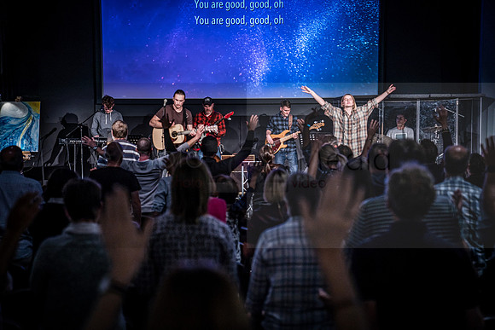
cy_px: 165
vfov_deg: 19.5
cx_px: 248
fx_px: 963
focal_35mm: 70
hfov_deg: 28.8
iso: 640
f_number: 2.8
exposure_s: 1/80
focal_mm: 70
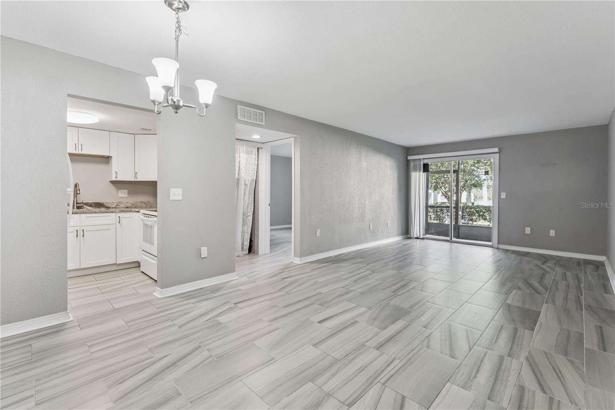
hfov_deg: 96.4
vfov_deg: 73.4
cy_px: 205
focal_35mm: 16
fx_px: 275
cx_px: 308
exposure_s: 1/30
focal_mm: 16.1
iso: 800
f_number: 10
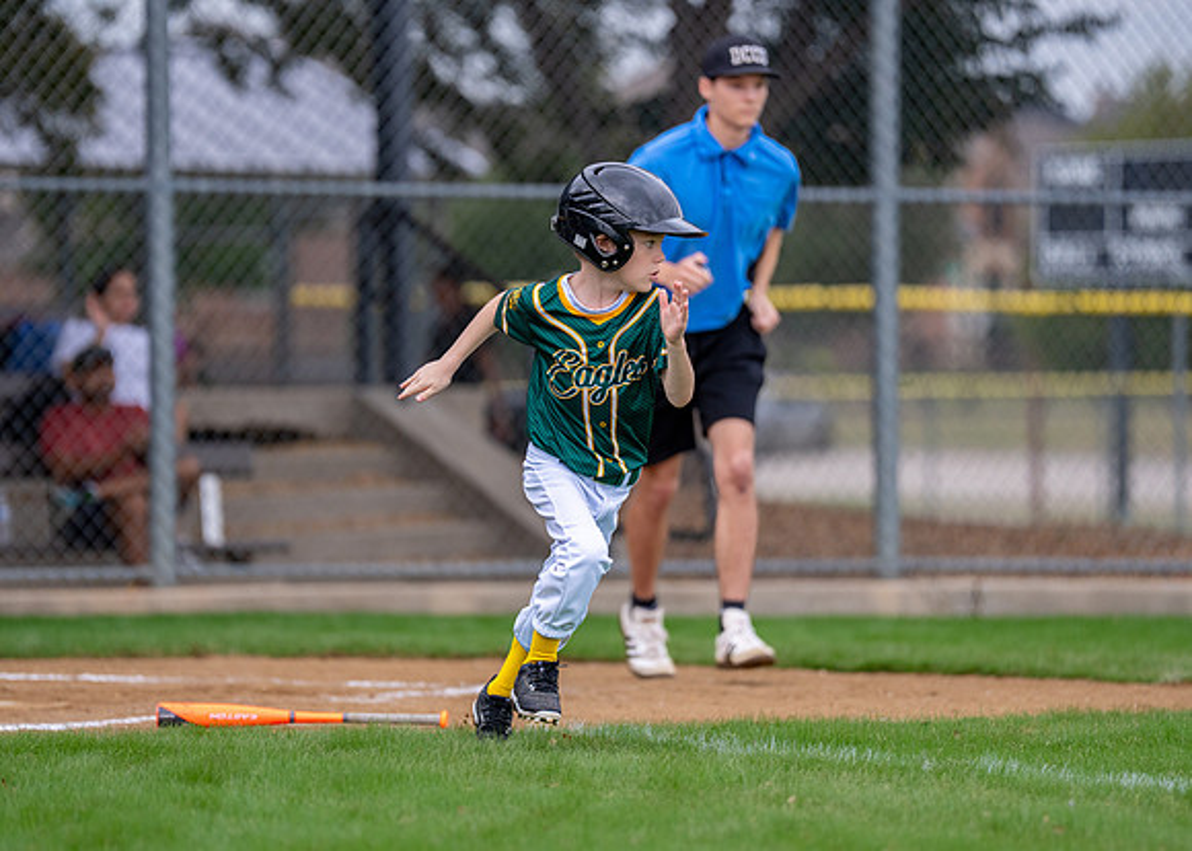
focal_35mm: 257
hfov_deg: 7.8
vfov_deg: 5.6
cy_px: 390
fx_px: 8691
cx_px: 543
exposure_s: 1/2500
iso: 500
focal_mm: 200
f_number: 2.8
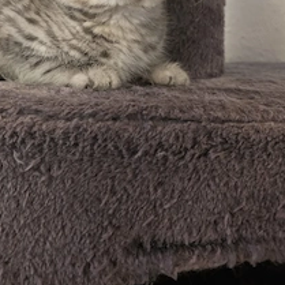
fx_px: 363
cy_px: 27
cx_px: 109
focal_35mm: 39
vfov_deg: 39.6
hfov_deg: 42.6
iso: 800
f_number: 1.7
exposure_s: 1/101
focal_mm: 6.3
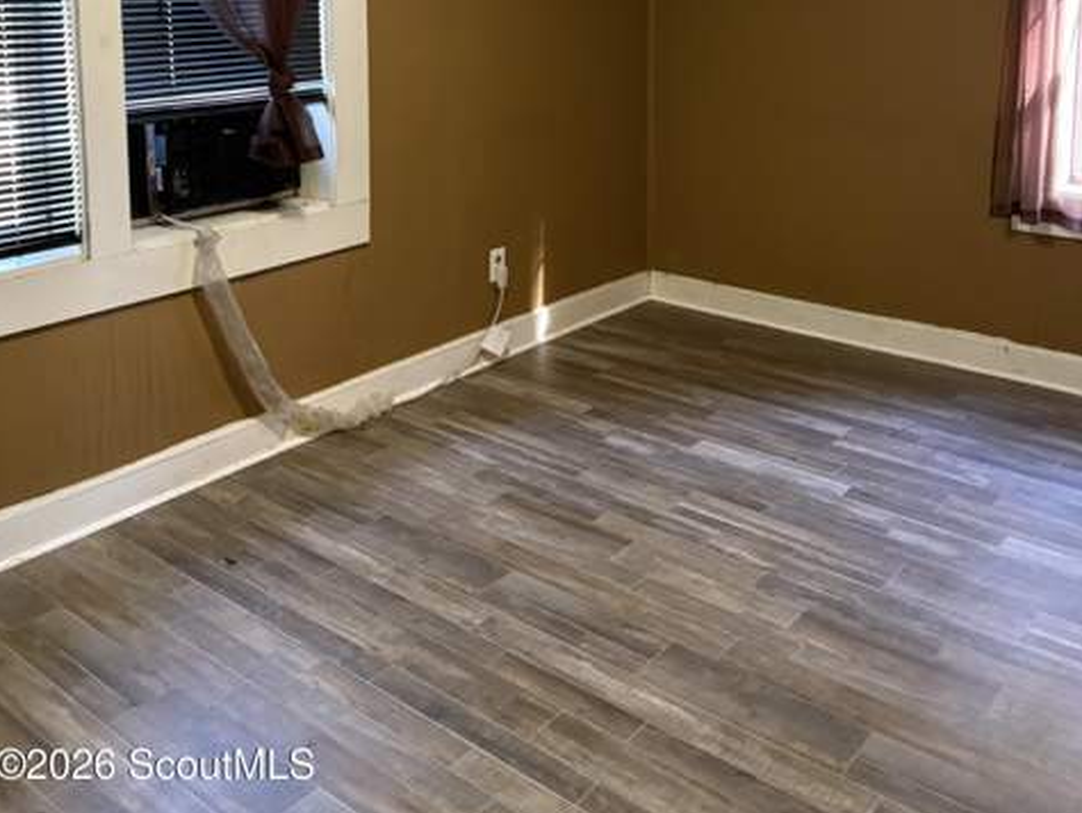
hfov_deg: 52.6
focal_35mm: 35
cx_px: 538
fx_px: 1095
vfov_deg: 38.3
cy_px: 102
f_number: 1.6
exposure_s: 1/30
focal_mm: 5.96
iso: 500
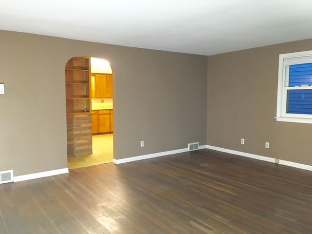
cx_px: 156
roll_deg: -0.3
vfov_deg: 48.2
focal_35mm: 29
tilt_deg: -2.2
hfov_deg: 61.7
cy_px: 117
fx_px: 261
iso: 200
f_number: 2.2
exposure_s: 1/17
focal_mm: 4.15
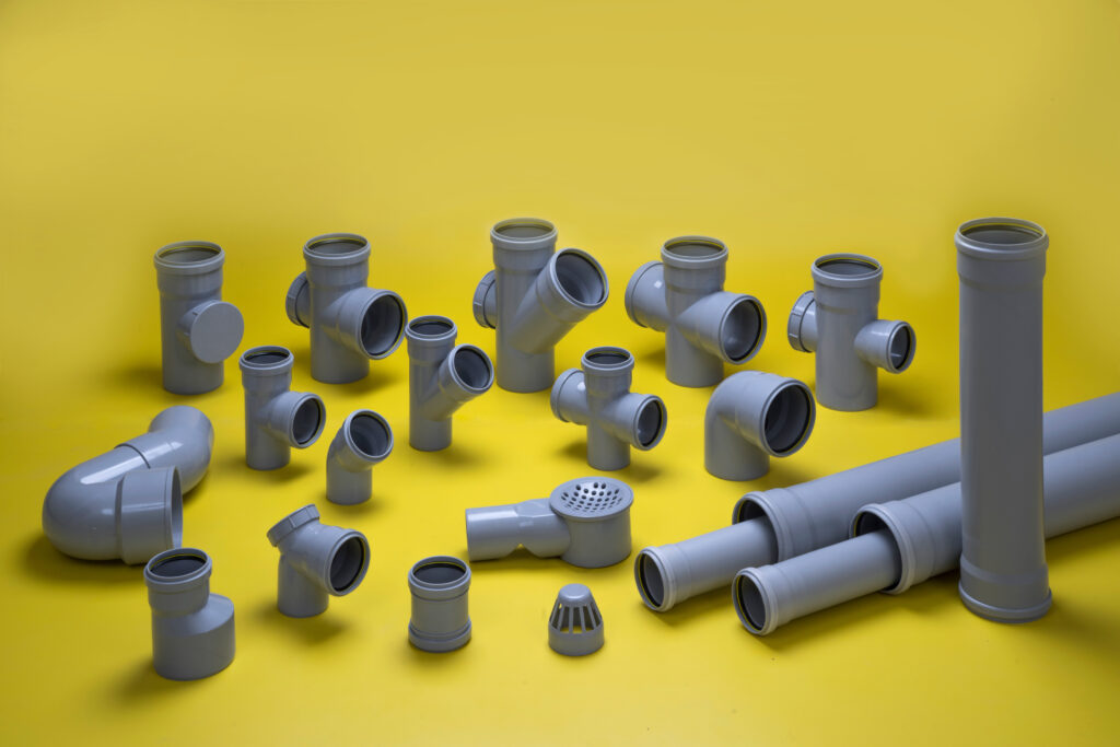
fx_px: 2178
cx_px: 560
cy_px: 374
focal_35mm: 70
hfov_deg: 28.8
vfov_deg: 19.5
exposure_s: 1/125
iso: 64
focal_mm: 70
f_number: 22
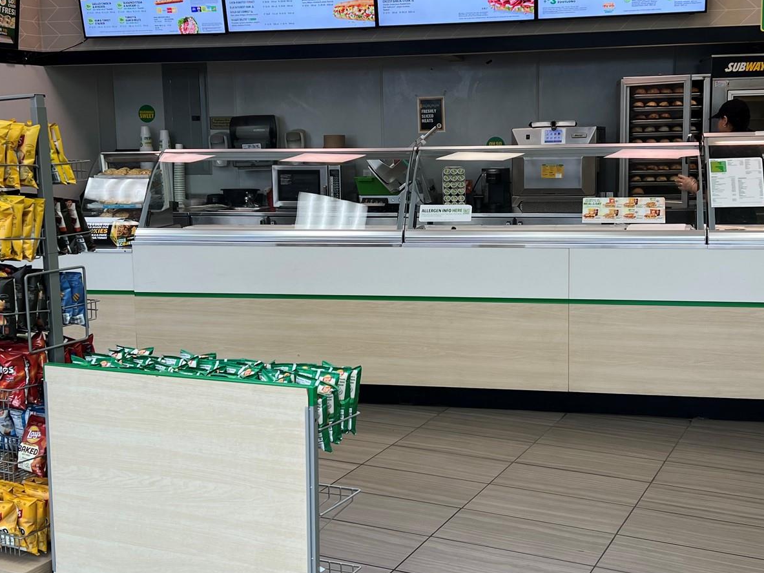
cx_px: 389
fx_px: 993
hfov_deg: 42.1
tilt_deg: -7.9
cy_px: 273
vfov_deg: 32.2
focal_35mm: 45
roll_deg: +1.1
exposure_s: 1/62
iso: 32
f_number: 1.5
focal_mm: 5.7
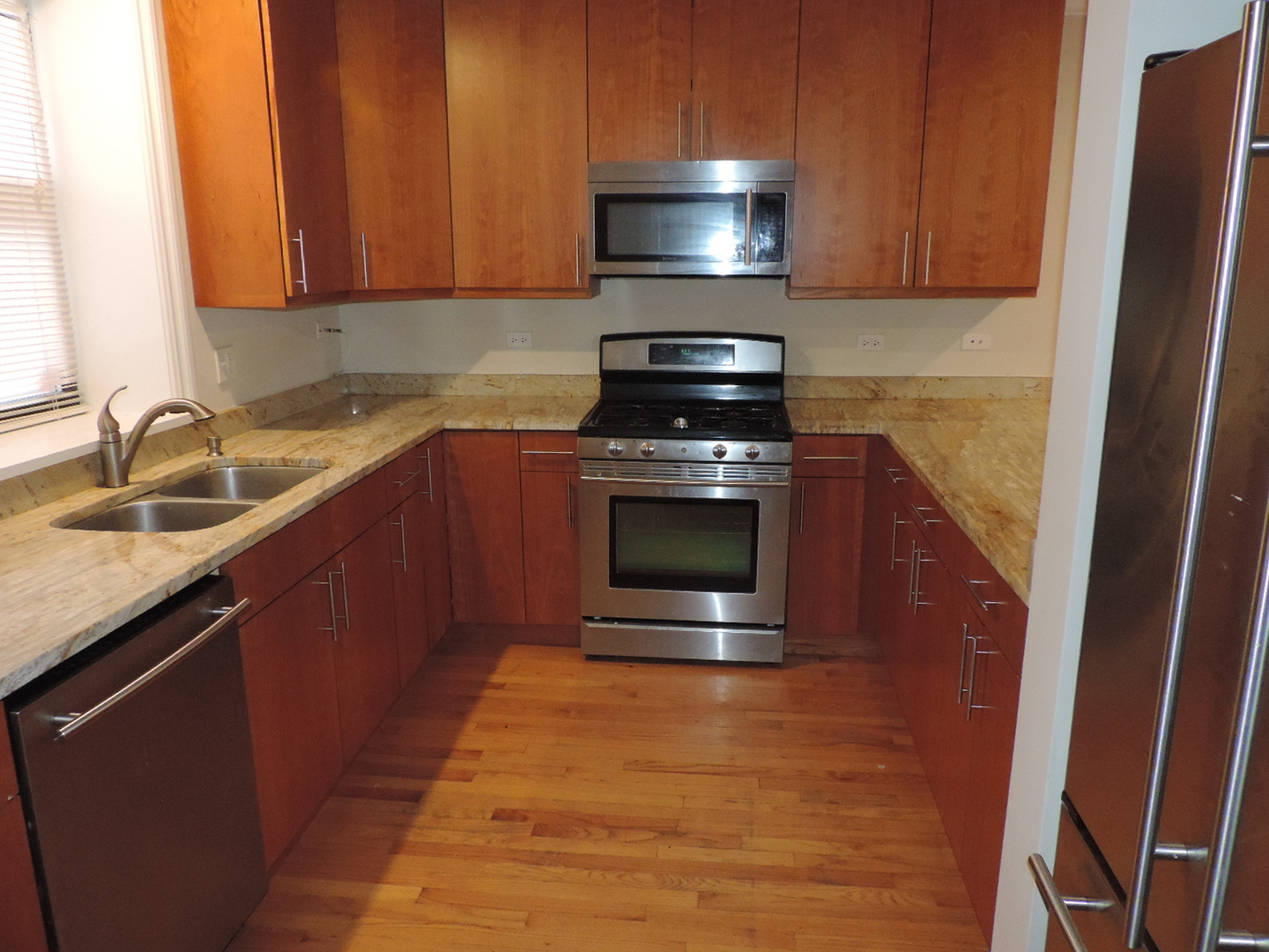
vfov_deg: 56.8
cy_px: 476
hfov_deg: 71.6
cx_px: 634
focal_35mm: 24
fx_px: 880
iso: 800
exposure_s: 1/60
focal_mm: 4.3
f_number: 3
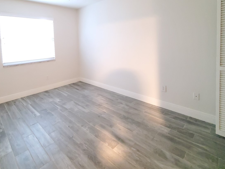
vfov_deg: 65.5
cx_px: 83
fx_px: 123
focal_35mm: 19
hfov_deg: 82.9
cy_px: 47
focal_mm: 1.8
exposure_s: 1/7
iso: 2500
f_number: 2.2
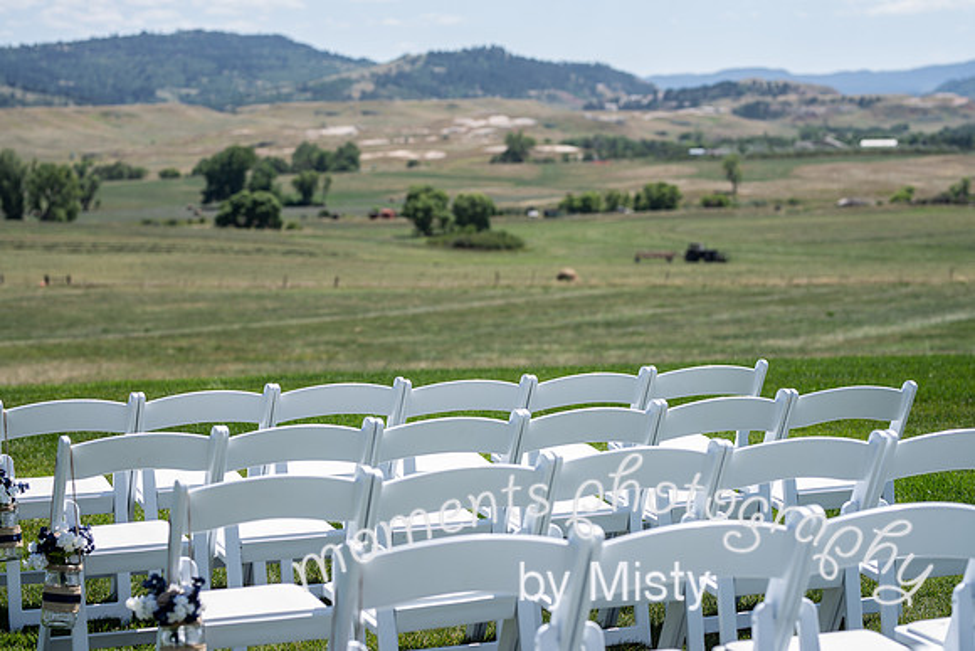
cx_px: 488
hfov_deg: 23.9
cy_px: 326
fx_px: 2303
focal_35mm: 85
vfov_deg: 16.1
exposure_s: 1/500
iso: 80
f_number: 4
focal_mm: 85
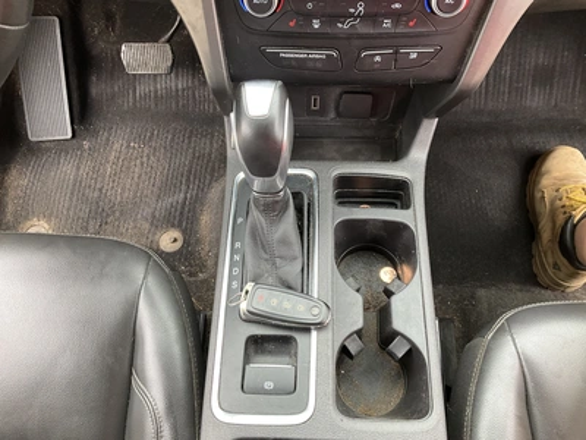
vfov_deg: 48.2
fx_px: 491
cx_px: 293
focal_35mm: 29
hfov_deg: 61.7
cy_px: 220
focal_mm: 3
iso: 80
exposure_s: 1/60
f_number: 1.8
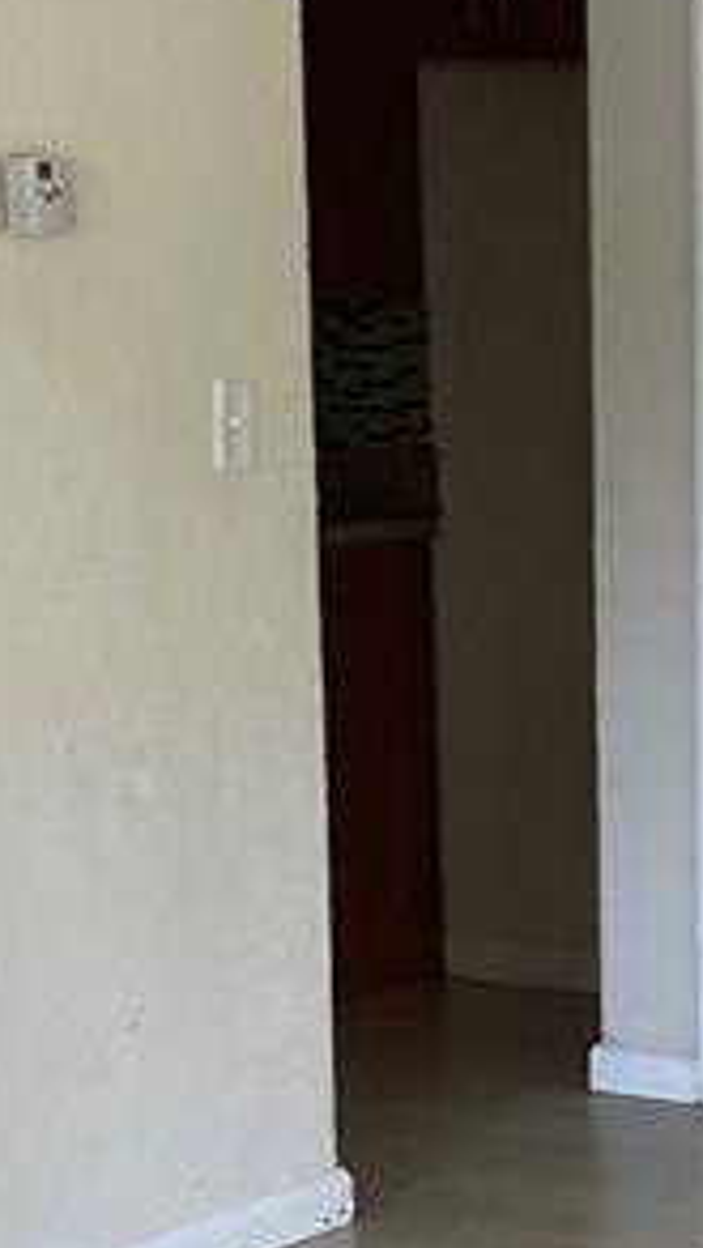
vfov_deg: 18.2
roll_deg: -3.1
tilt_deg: -13.7
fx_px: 3841
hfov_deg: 10.1
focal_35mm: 116
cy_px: 1129
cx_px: 1074
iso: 100
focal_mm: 5.1
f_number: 1.6
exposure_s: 1/121
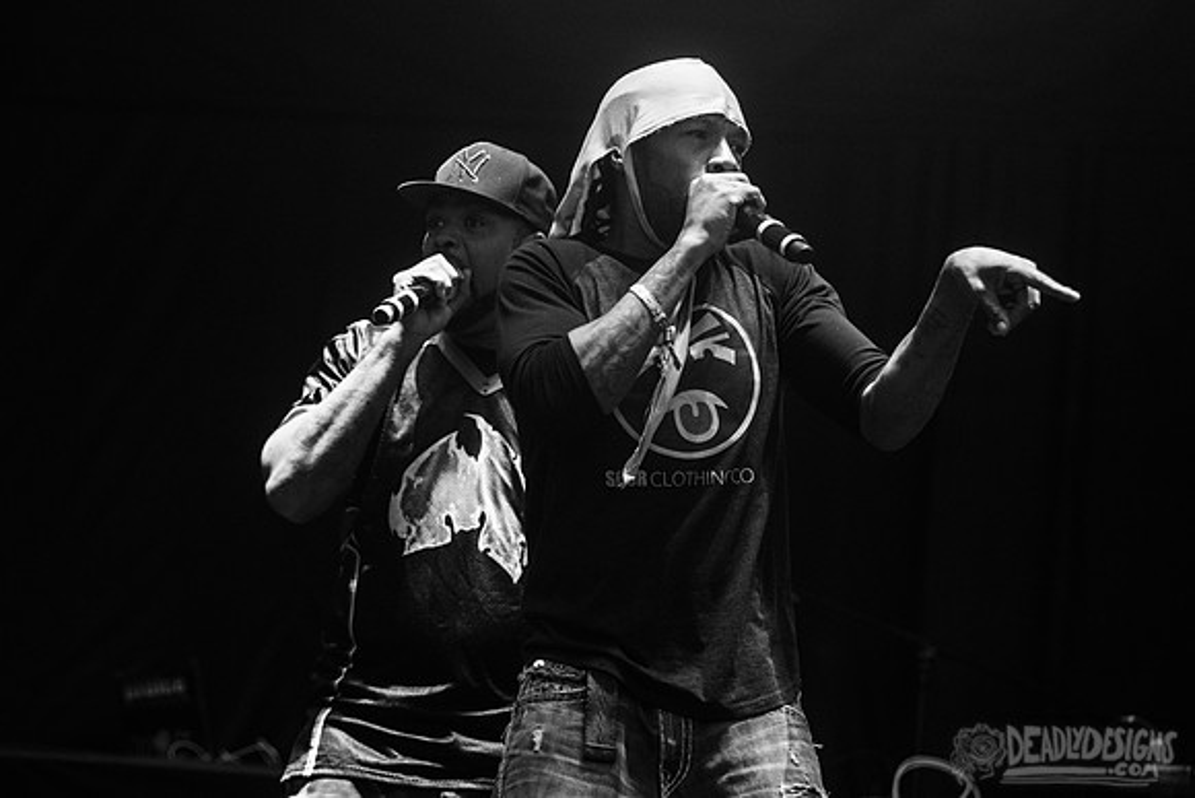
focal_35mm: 129
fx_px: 4291
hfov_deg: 15.9
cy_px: 255
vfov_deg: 10.6
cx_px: 565
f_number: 4
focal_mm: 95
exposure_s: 1/320
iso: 1600
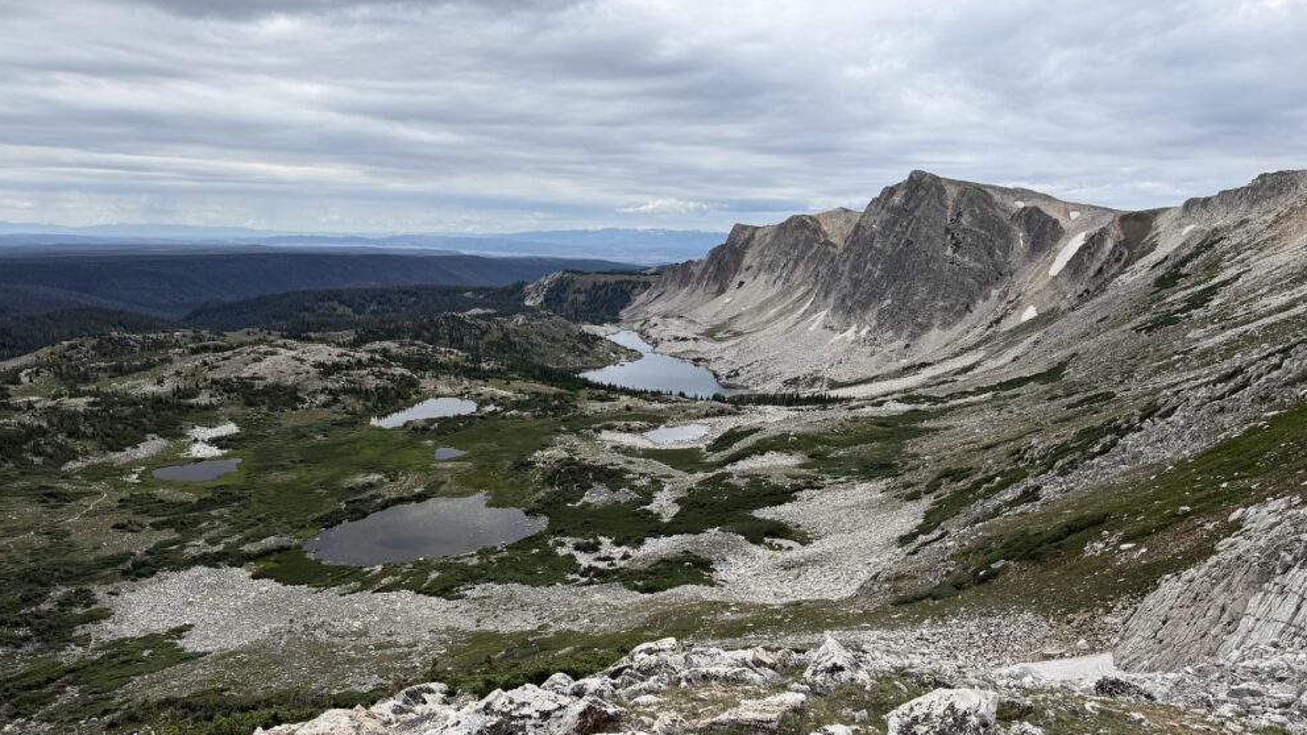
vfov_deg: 42.5
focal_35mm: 27
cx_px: 646
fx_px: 936
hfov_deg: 69.9
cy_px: 470
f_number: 1.78
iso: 80
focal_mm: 6.76
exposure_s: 1/4167
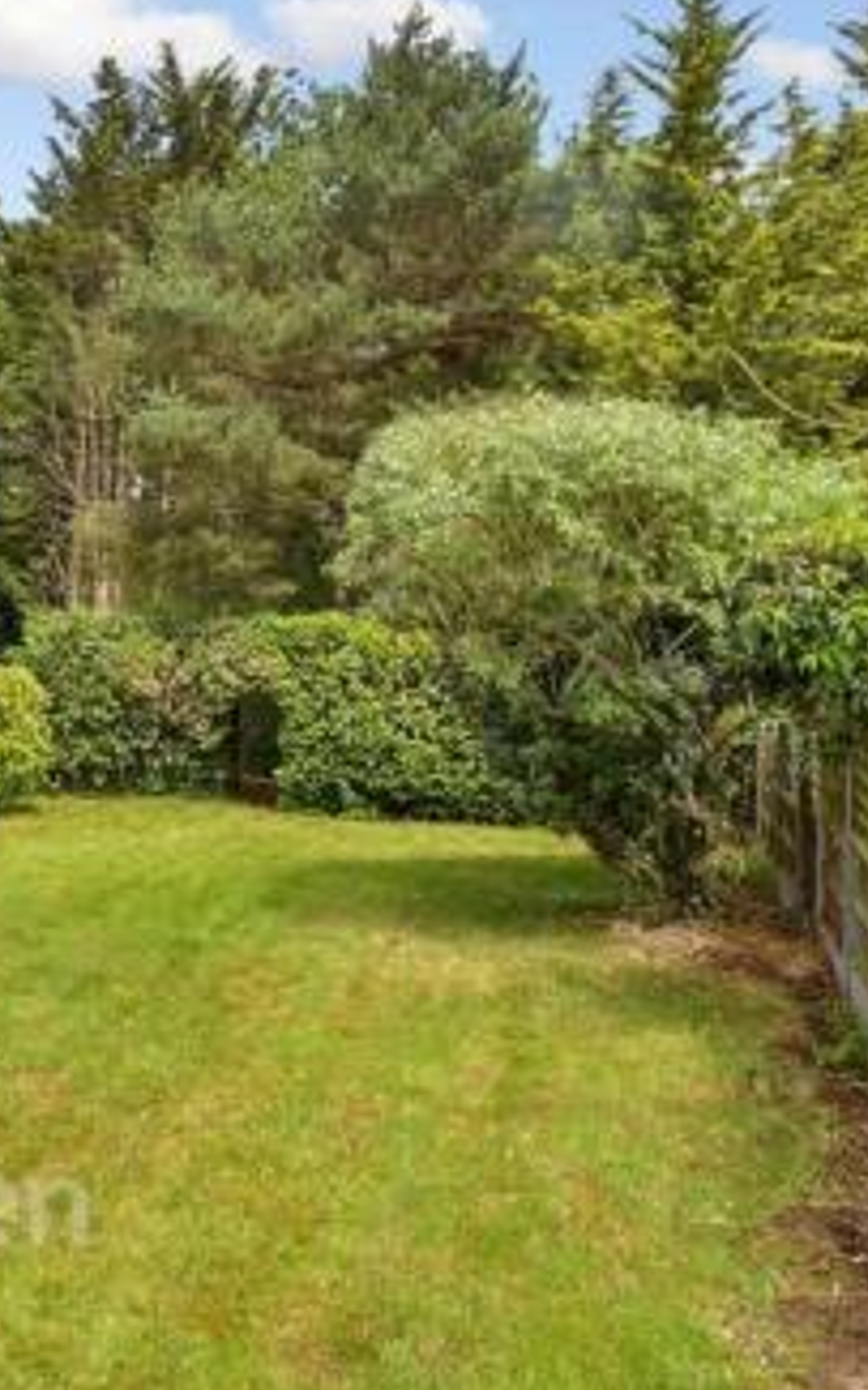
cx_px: 105
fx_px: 1401
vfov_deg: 52.4
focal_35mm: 37
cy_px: 562
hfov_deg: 32.9
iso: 400
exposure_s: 1/400
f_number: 7.1
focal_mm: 12
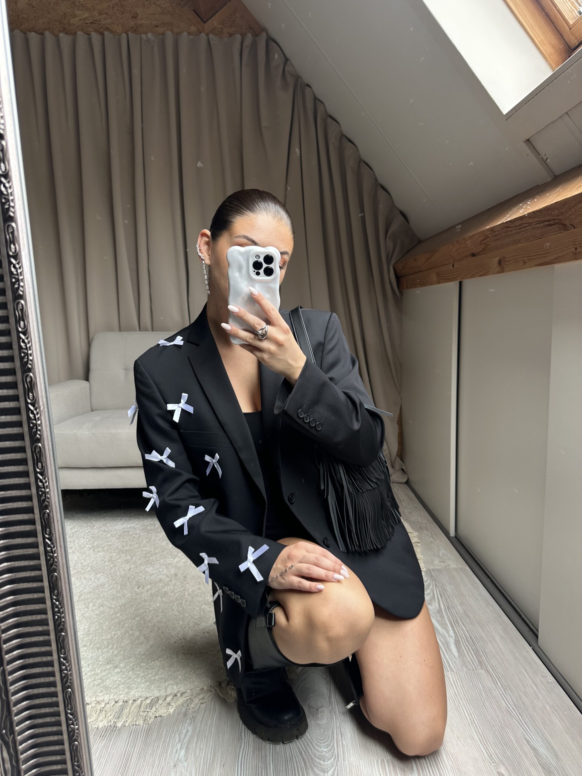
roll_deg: +1.2
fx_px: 538
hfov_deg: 56.8
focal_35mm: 24
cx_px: 291
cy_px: 388
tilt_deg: -16.4
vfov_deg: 71.6
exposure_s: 1/121
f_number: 1.78
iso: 64
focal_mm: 6.86
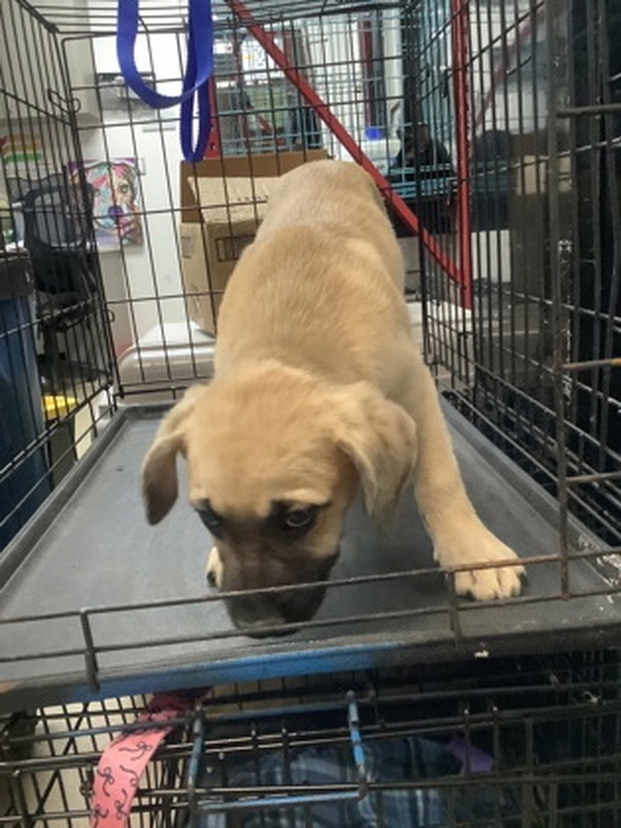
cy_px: 414
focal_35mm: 31
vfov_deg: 58.4
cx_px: 310
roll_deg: +4.7
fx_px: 742
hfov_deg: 45.4
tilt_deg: -12.8
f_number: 2.4
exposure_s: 1/40
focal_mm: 3.3
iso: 400
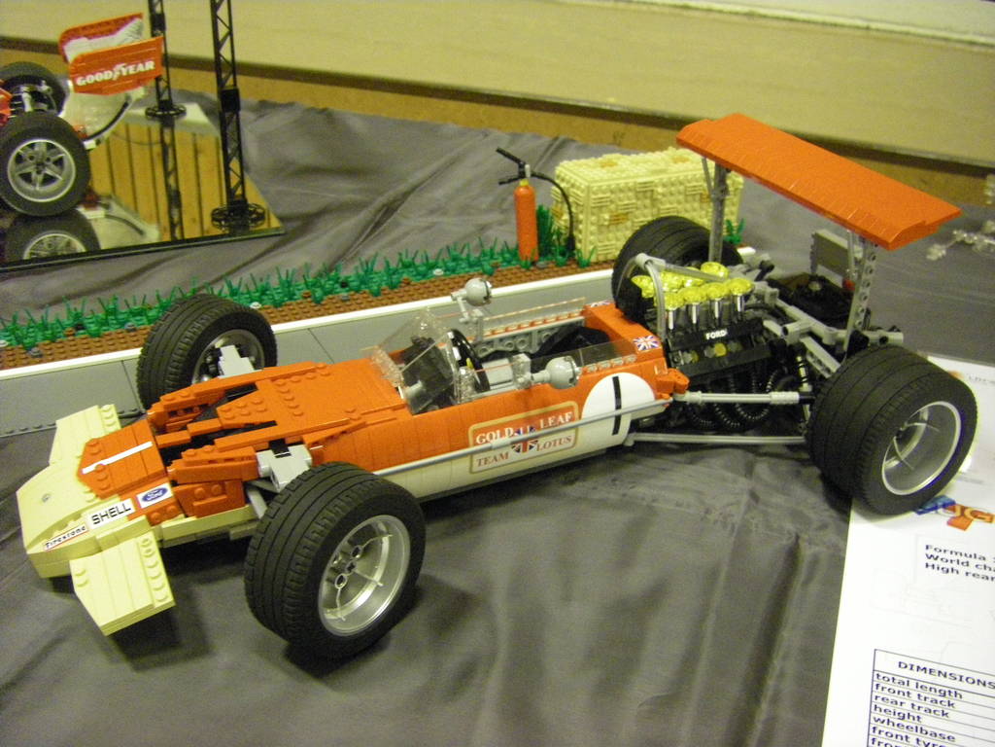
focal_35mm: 38
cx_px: 498
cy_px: 374
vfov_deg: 37.7
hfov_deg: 49.0
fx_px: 1092
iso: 800
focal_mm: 6.3
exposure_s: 1/13
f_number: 3.5
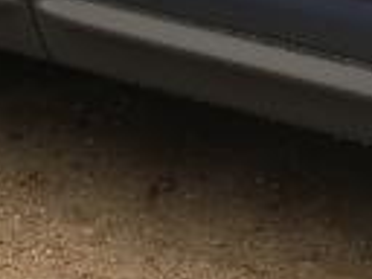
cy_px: -26
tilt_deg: -19.5
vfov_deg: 8.4
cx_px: 535
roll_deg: +4.5
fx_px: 1881
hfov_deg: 10.9
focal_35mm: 175
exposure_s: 1/120
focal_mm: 3.99
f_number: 1.8
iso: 25
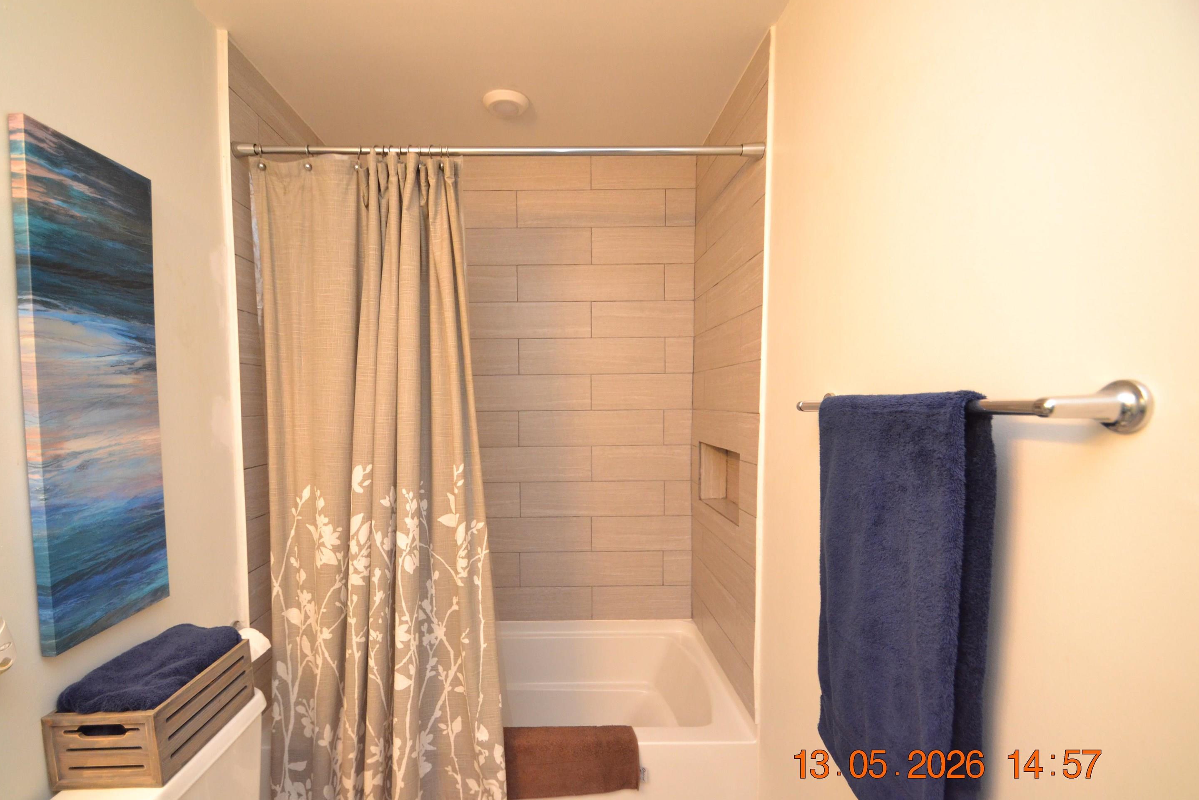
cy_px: 403
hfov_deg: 96.7
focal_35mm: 16
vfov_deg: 73.7
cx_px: 583
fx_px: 533
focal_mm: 10
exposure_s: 1/60
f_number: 3.5
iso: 1600
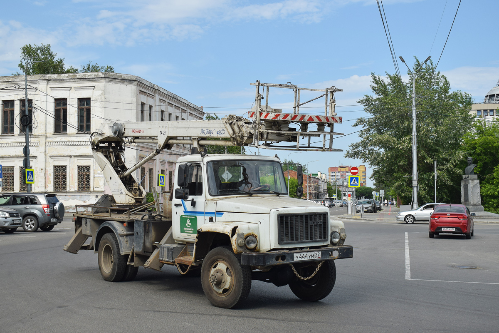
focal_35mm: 46
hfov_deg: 42.3
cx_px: 250
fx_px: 644
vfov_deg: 28.9
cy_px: 166
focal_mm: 31
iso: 200
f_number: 6.3
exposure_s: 1/800
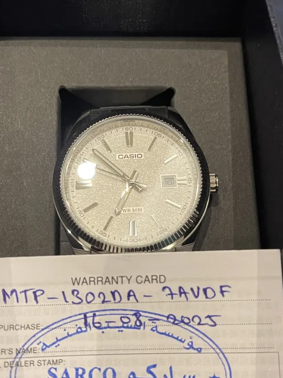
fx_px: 447
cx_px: 133
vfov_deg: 45.7
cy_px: 201
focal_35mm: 41
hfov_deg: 35.1
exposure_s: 1/50
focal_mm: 5.1
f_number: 1.6
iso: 250
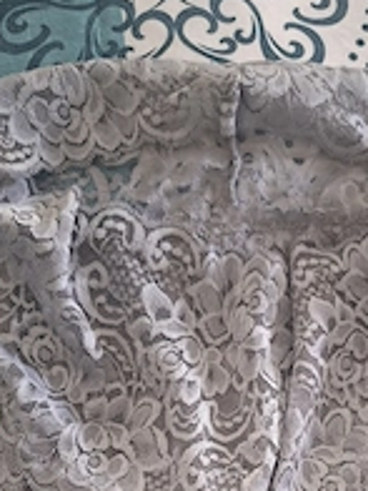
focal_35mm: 47
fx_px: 666
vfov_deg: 37.6
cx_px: 268
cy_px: 448
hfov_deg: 30.5
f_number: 1.8
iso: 320
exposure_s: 1/33
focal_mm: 5.54
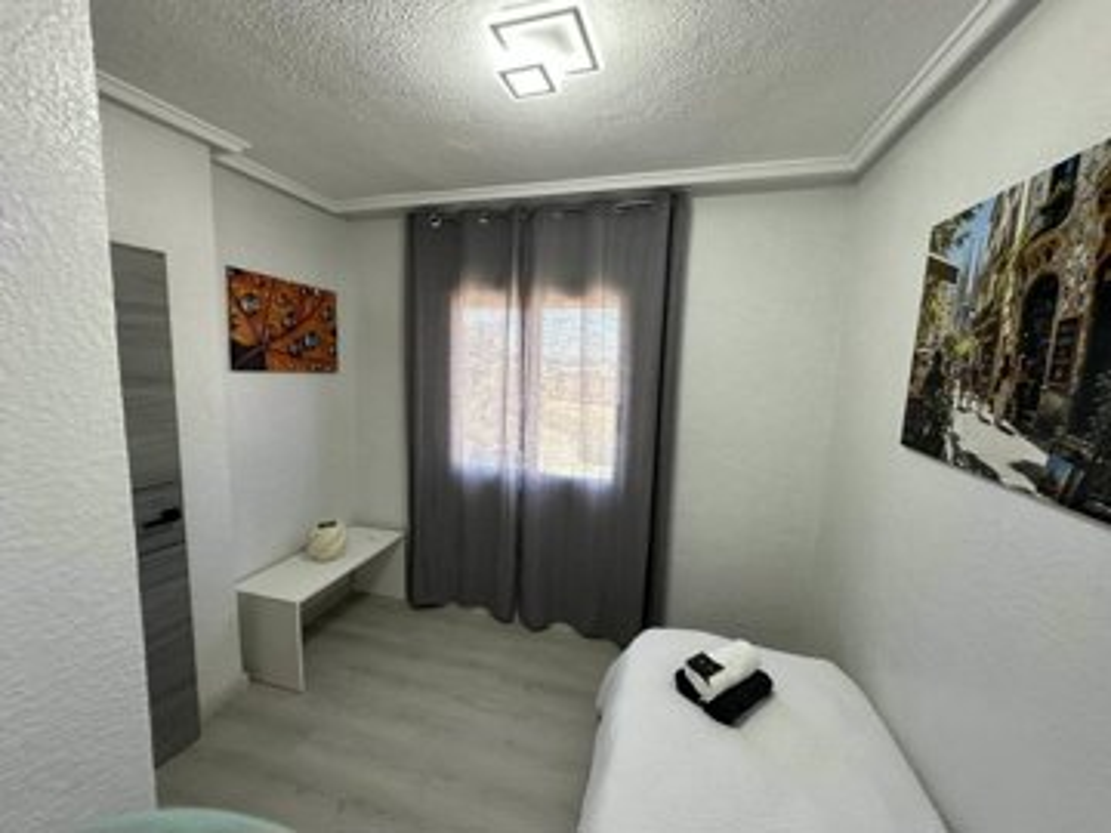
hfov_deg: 102.1
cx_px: 556
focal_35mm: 14
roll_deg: -0.8
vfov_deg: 85.7
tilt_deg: -4.4
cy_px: 416
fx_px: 449
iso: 80
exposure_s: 1/99
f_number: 2.2
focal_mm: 2.22
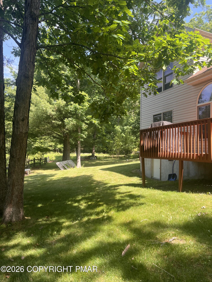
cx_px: 106
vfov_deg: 67.3
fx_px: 212
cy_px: 141
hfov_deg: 53.1
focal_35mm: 26
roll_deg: -2.7
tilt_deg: +3.4
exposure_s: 1/482
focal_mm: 5.7
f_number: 1.5
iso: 50
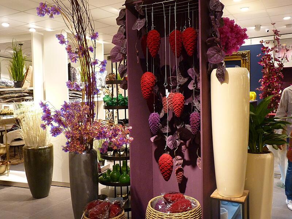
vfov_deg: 41.8
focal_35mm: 34
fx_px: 287
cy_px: 110
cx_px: 146
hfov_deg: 54.0
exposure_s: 1/30
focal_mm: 6
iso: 320
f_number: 3
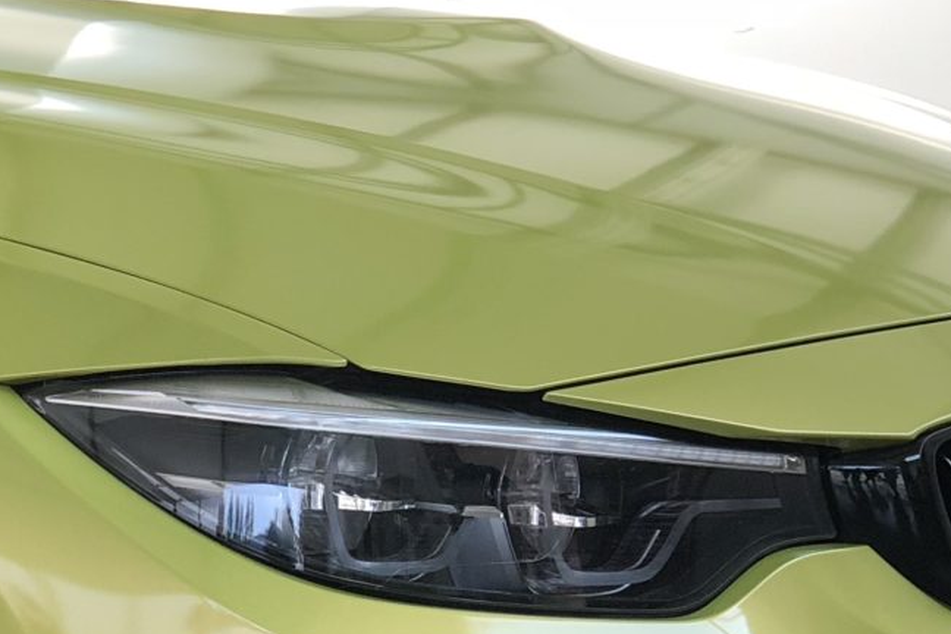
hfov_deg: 11.9
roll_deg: +1.1
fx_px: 4517
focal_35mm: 171
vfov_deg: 8.0
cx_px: 128
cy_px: 583
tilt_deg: -6.1
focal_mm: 6
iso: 20
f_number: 2.4
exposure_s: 1/120
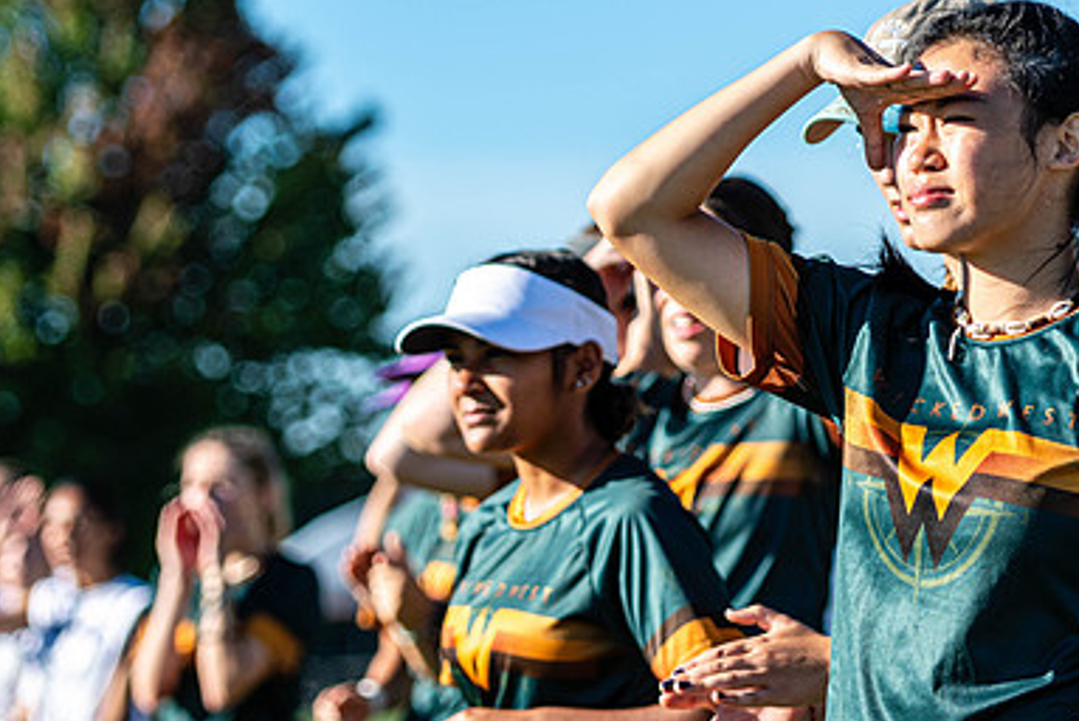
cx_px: 710
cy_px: 463
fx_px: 6809
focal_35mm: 227
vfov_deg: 6.1
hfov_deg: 9.1
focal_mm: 100
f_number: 3.2
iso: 100
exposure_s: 1/1250
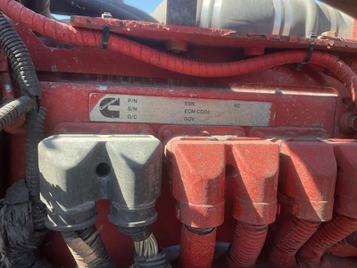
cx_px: 178
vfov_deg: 48.2
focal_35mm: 29
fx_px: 299
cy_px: 134
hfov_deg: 61.7
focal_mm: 3
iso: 20
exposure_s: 1/159
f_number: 1.8
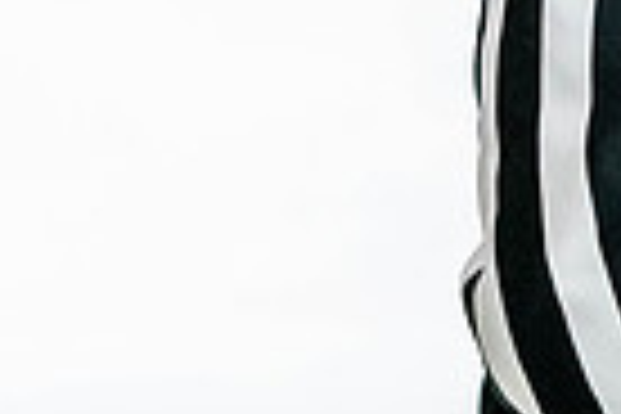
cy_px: -544
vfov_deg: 2.1
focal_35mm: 665
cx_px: 1215
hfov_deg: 3.1
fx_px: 11470
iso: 3200
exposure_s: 1/640
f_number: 2.8
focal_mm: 140
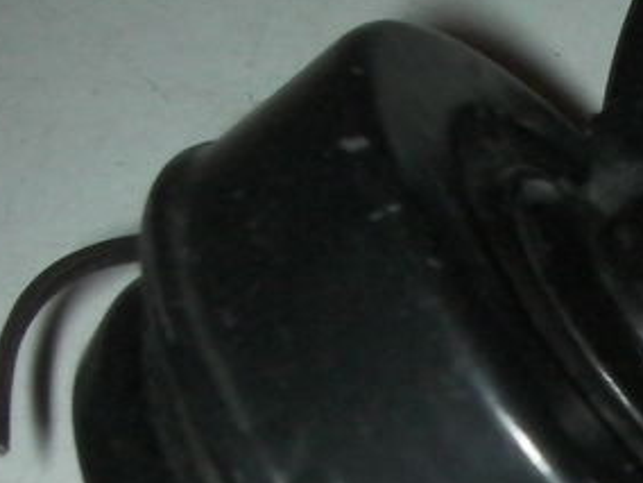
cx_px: 845
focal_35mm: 134
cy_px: 546
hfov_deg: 14.1
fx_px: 2489
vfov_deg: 10.9
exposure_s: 1/30
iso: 200
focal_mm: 6.3
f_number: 5.6
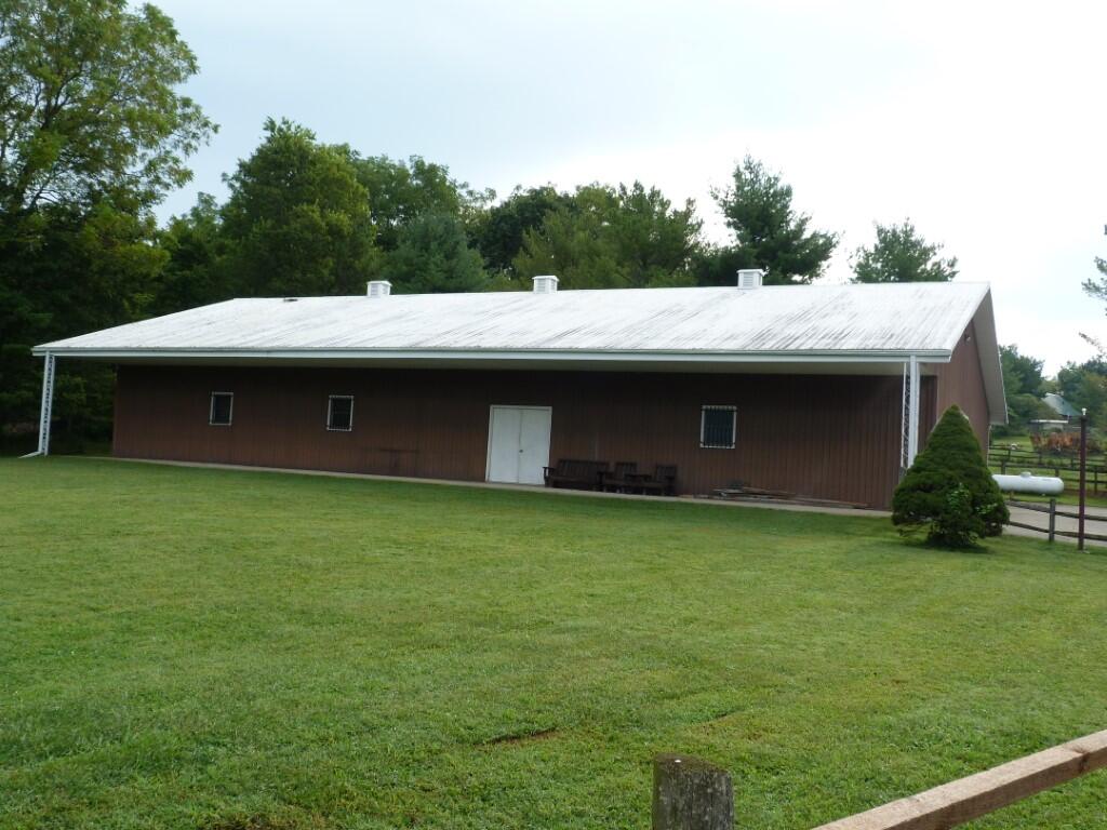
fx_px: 1055
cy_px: 415
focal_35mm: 33
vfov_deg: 42.9
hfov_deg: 55.4
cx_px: 554
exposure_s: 1/160
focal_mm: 5.9
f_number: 4
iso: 80
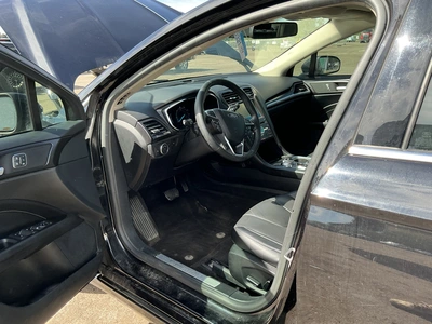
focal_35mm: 28
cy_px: 162
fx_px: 349
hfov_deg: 63.4
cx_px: 216
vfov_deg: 49.7
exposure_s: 1/227
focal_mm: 3
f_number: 1.8
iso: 25
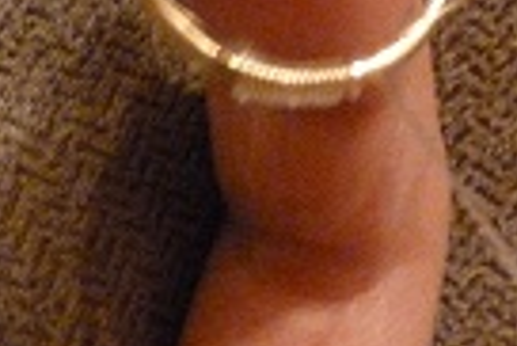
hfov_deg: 25.4
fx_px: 1136
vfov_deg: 16.5
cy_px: -80
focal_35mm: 79
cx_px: 384
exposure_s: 1/4
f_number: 3.3
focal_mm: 4.3
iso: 1000
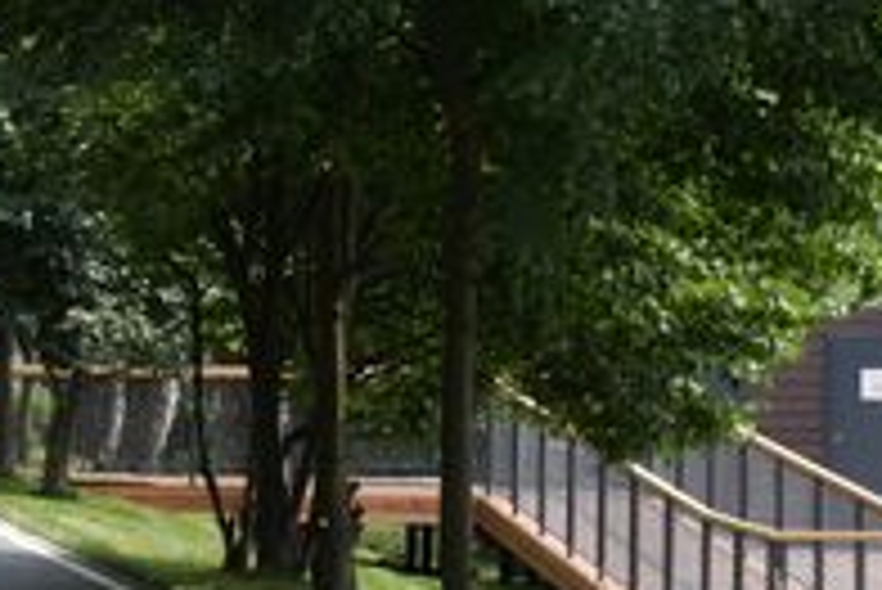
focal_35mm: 228
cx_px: -290
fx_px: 5590
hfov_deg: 8.9
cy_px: 248
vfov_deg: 6.0
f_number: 9
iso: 320
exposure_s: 1/250
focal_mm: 64
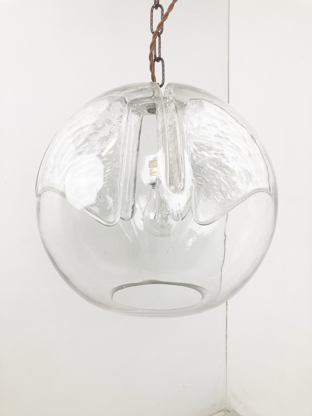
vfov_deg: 63.4
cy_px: 208
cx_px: 156
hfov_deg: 49.7
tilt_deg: -5.7
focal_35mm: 28
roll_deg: +0.7
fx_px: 336
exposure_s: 1/110
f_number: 1.8
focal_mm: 3.99
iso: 20
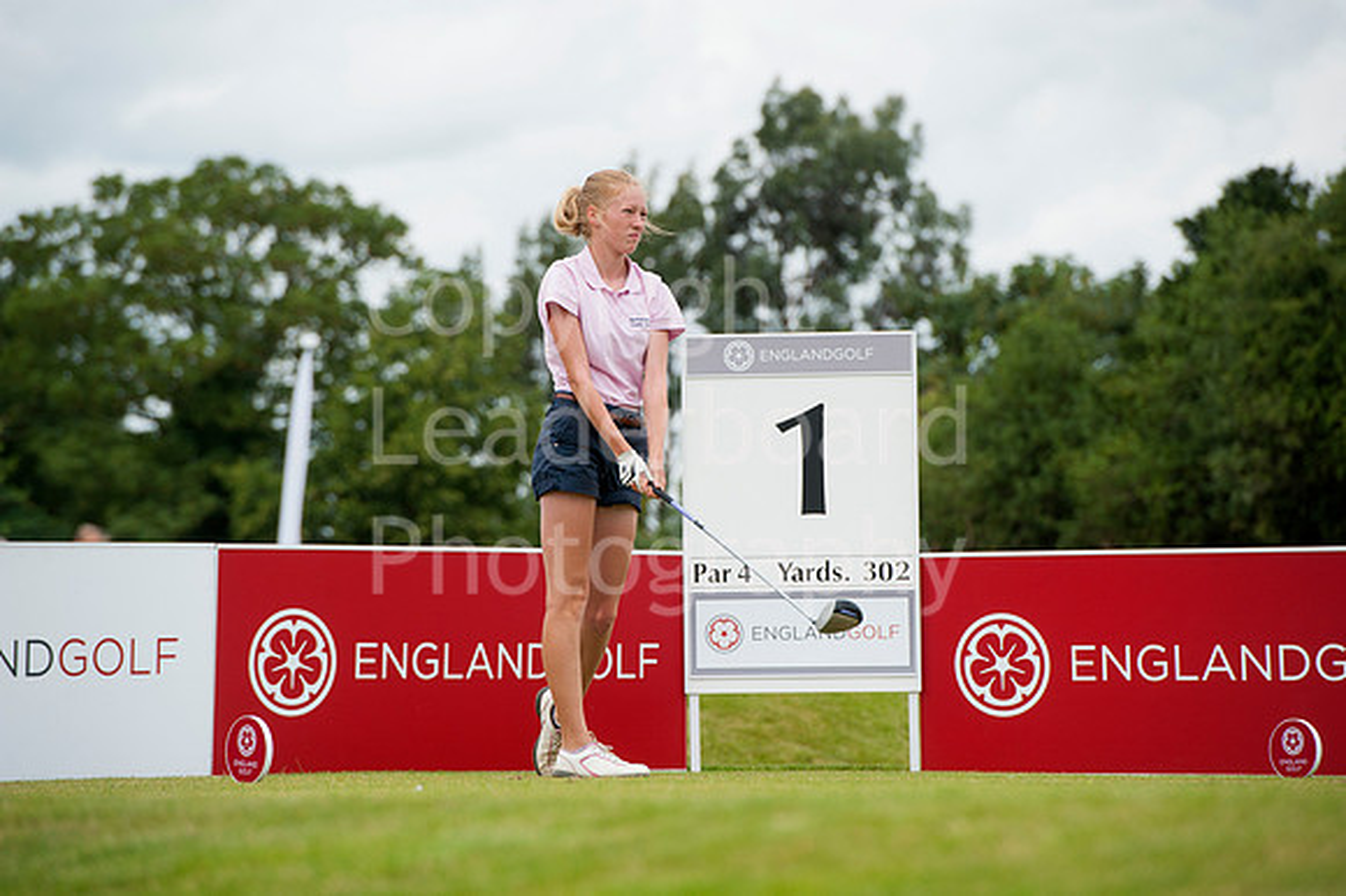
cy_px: 448
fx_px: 7473
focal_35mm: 200
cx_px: 673
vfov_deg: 6.9
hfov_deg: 10.3
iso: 500
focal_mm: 200
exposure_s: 1/2500
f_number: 5.6
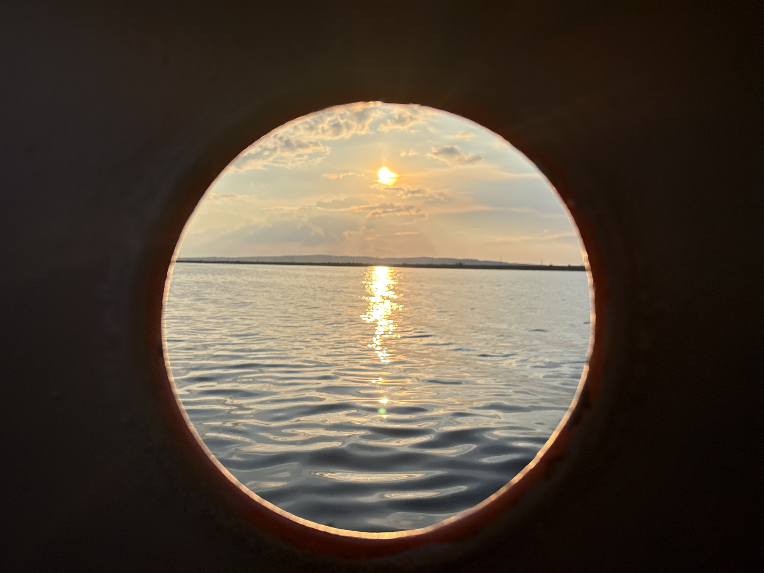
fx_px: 574
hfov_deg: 67.3
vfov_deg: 53.1
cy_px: 286
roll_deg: -0.5
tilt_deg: -2.1
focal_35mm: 26
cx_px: 382
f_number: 1.6
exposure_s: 1/6993
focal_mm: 5.96
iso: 50
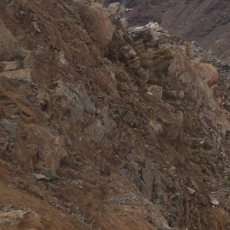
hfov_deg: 21.3
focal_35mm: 77
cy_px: -19
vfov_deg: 21.4
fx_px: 579
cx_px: 255
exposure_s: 1/640
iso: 80
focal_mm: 5
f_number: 4.5
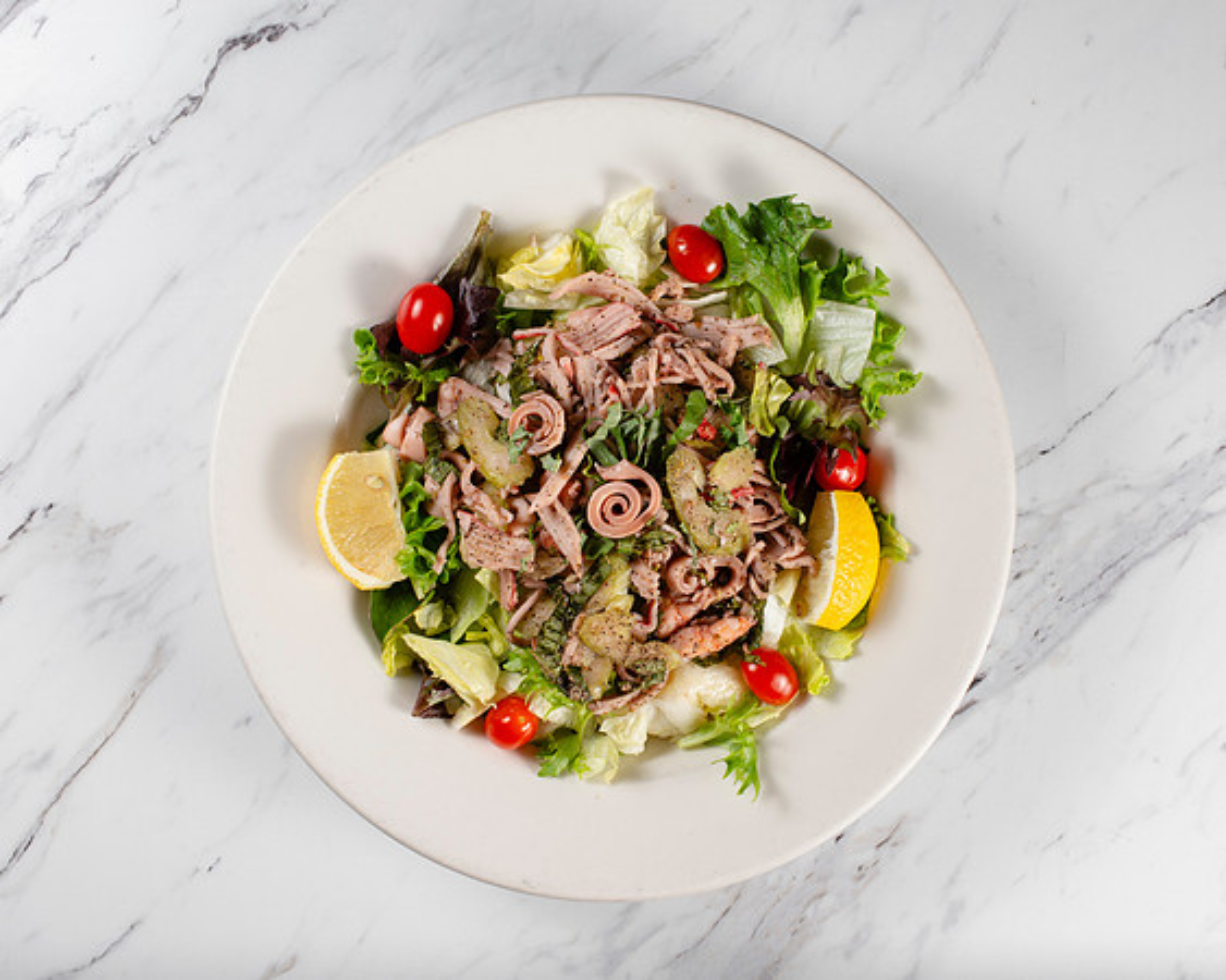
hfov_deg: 32.1
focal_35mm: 59
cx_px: 644
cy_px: 487
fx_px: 2129
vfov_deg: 25.9
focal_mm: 50
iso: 200
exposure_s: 1/200
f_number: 9
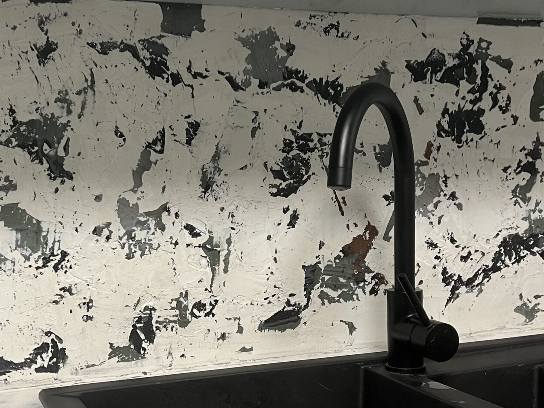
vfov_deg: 27.4
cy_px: 261
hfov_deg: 36.1
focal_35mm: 53
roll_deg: +2.5
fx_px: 833
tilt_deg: -6.2
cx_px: 227
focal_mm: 5.7
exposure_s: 1/60
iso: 160
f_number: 1.5
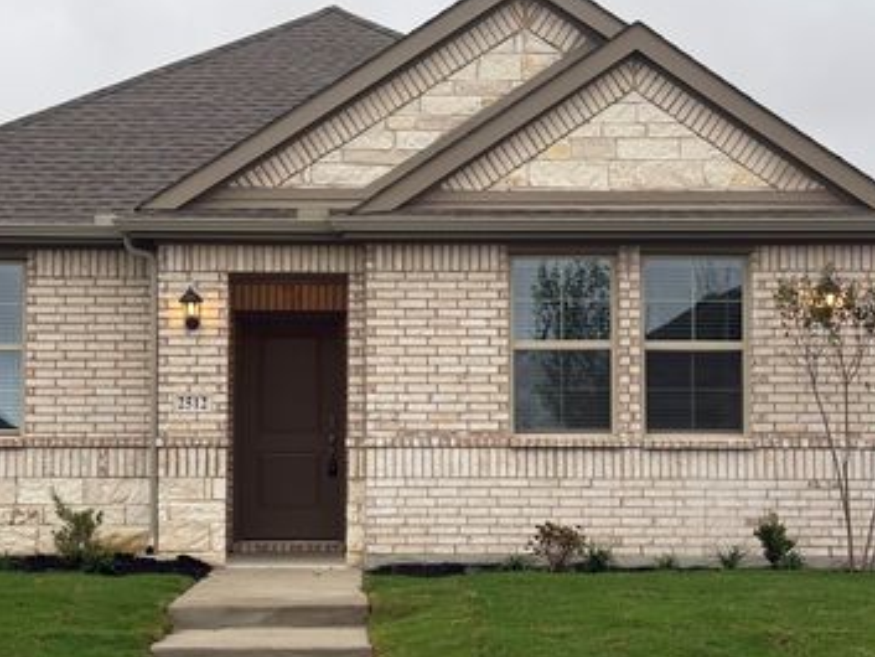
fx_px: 1719
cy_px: 373
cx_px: 377
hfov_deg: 28.5
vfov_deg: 21.6
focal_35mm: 68
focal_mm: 6.76
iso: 64
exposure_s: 1/447
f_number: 1.78
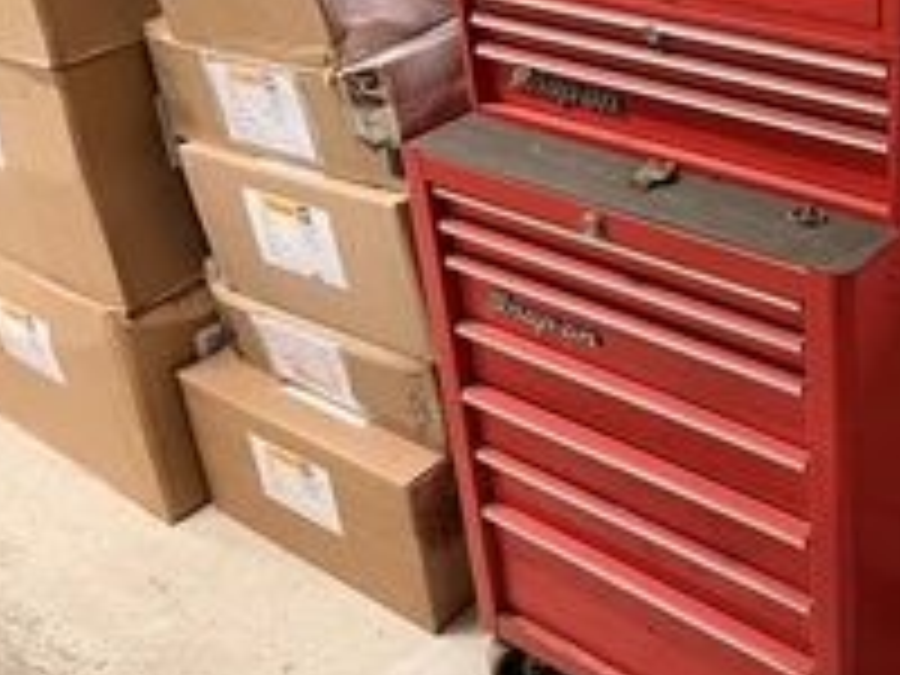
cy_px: 162
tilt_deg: -24.4
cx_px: 756
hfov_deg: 37.8
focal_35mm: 48
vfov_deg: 29.7
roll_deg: +2.2
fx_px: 1248
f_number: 1.78
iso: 500
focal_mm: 6.76
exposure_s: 1/60
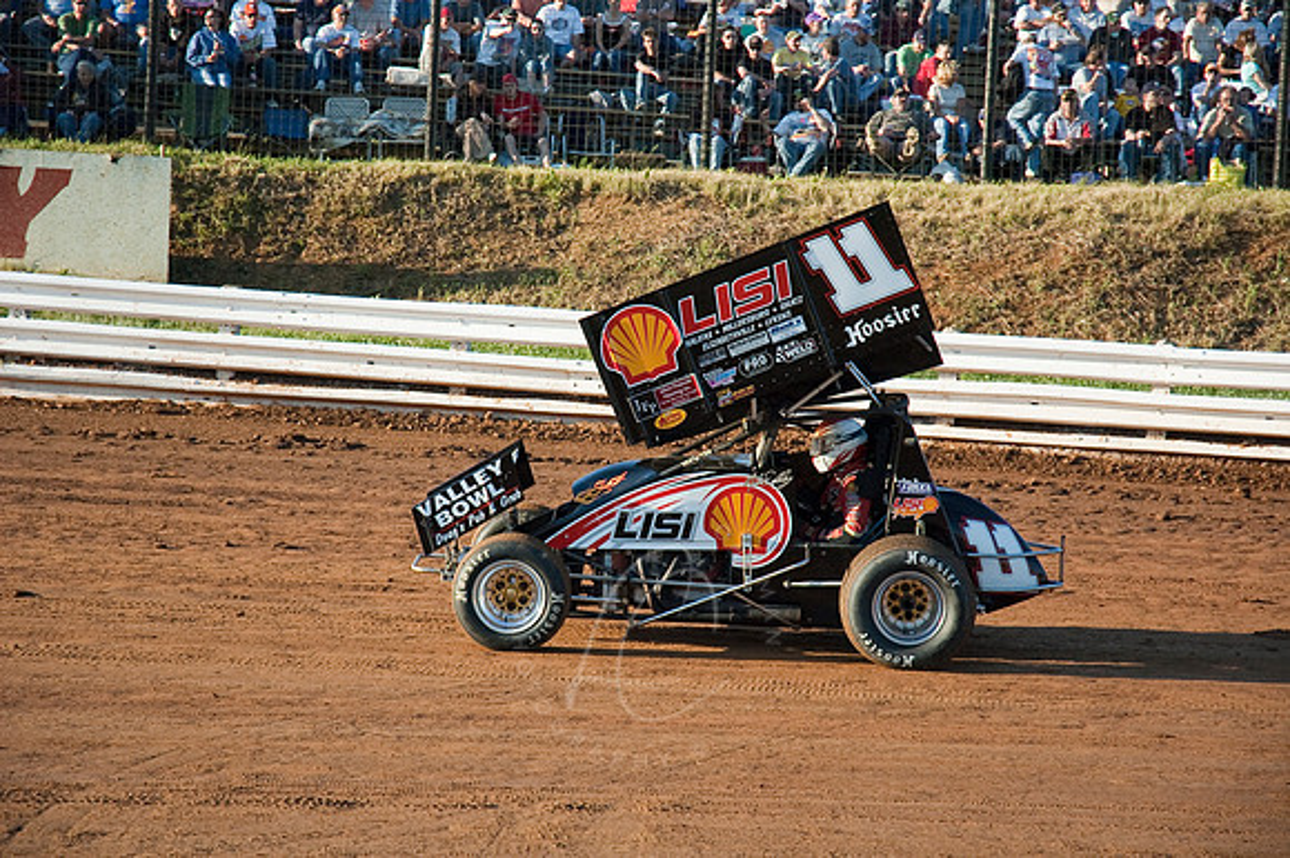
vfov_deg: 13.0
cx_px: 645
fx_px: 3760
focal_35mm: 105
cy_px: 429
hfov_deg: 19.5
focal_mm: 70
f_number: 4.5
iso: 200
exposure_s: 1/1250
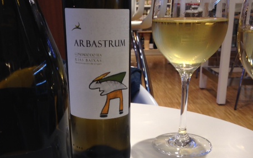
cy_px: 129
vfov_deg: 25.9
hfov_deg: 41.0
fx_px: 338
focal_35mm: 49
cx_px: 125
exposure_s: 1/24
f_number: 2.4
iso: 64
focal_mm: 4.12
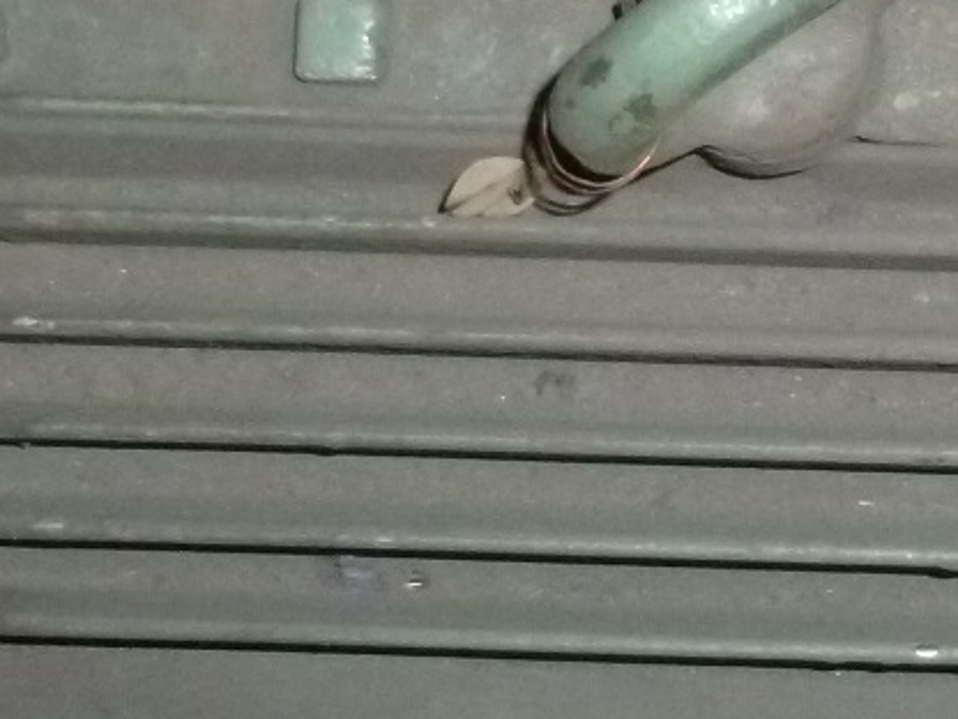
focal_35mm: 123
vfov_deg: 12.0
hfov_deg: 15.5
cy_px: 122
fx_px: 3404
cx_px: 1096
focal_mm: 4.5
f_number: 3.1
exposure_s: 1/60
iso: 400
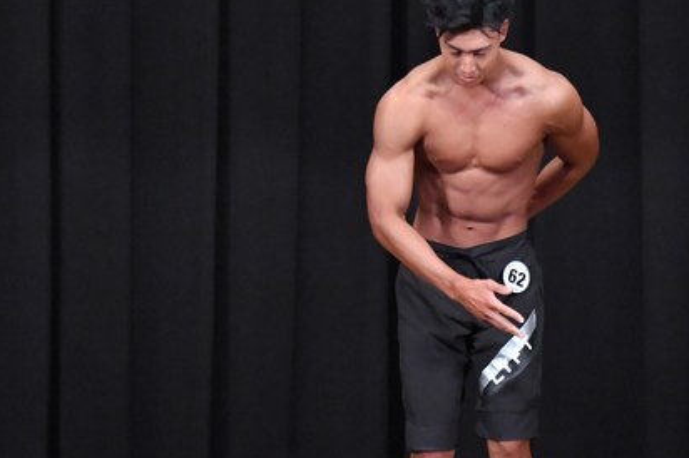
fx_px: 7267
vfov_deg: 3.6
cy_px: 319
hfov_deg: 5.4
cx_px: 482
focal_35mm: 380
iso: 8000
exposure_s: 1/400
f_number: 5.6
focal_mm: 135
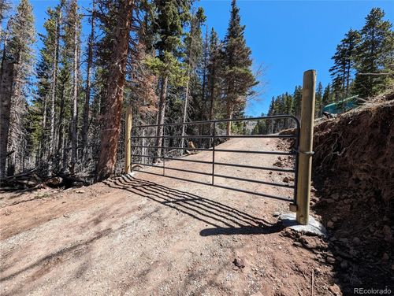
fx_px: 148
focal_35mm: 13
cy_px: 148
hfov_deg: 106.1
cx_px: 197
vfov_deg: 90.0
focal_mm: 1.95
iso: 48
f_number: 2.2
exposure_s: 1/781
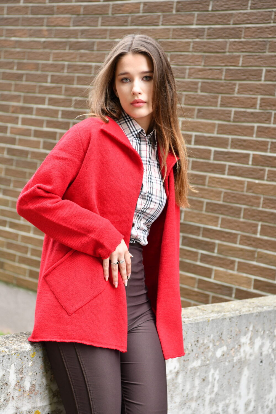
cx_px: 138
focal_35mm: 70
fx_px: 805
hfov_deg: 19.5
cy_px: 207
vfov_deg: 28.8
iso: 800
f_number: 4.8
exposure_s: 1/90
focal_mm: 70
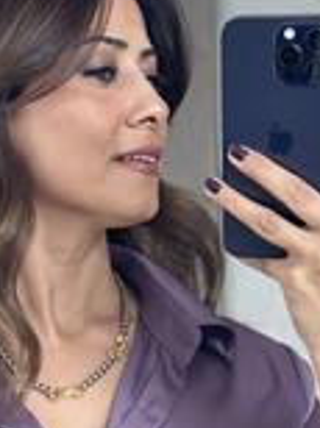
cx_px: 100
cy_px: 525
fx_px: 1953
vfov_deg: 12.2
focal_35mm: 158
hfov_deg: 9.4
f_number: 1.78
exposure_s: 1/116
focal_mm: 6.86
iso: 125
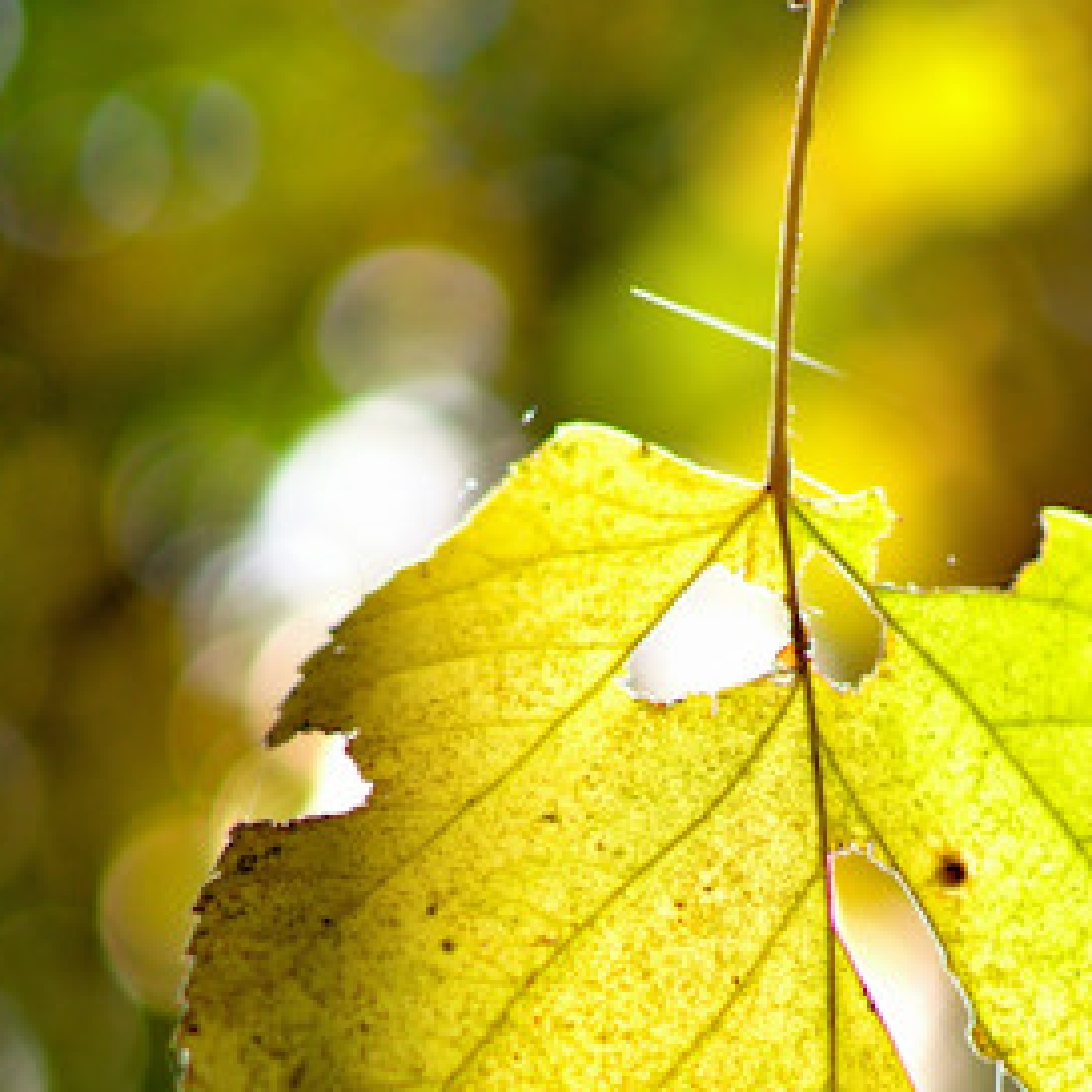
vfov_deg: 15.4
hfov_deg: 15.7
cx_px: 650
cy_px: 1078
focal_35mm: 111
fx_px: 3964
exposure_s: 1/4000
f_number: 1.8
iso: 200
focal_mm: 35
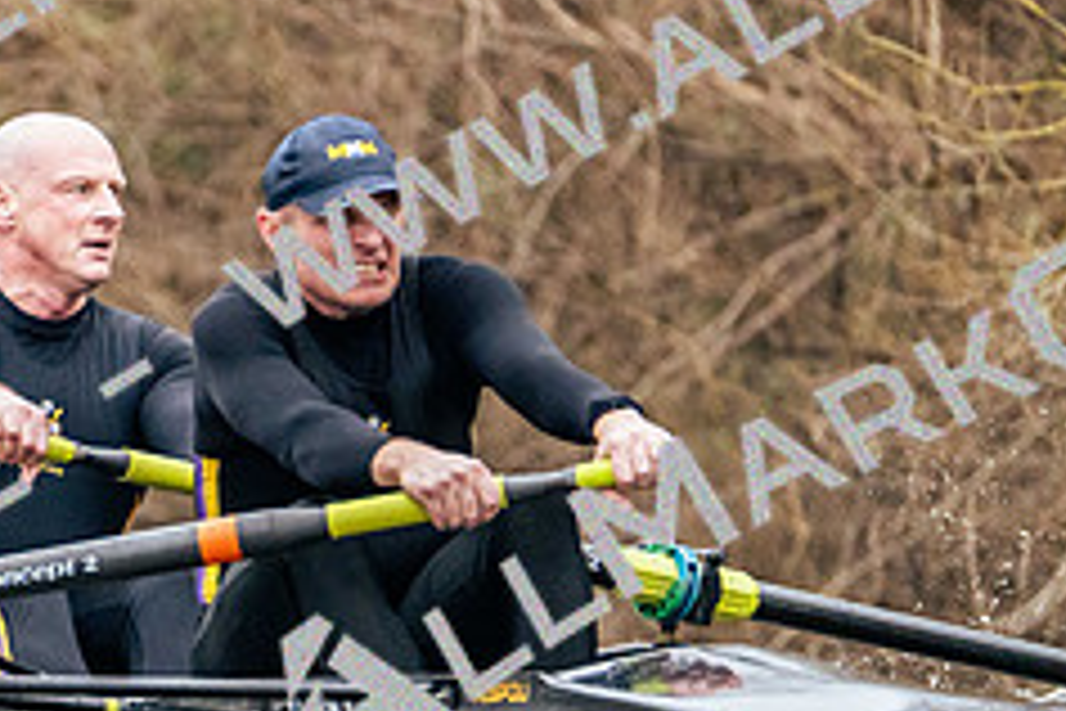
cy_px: 403
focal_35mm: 1468
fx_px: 43466
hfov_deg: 1.4
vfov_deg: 0.9
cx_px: -103
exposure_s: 1/2000
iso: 6400
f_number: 6.3
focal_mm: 600
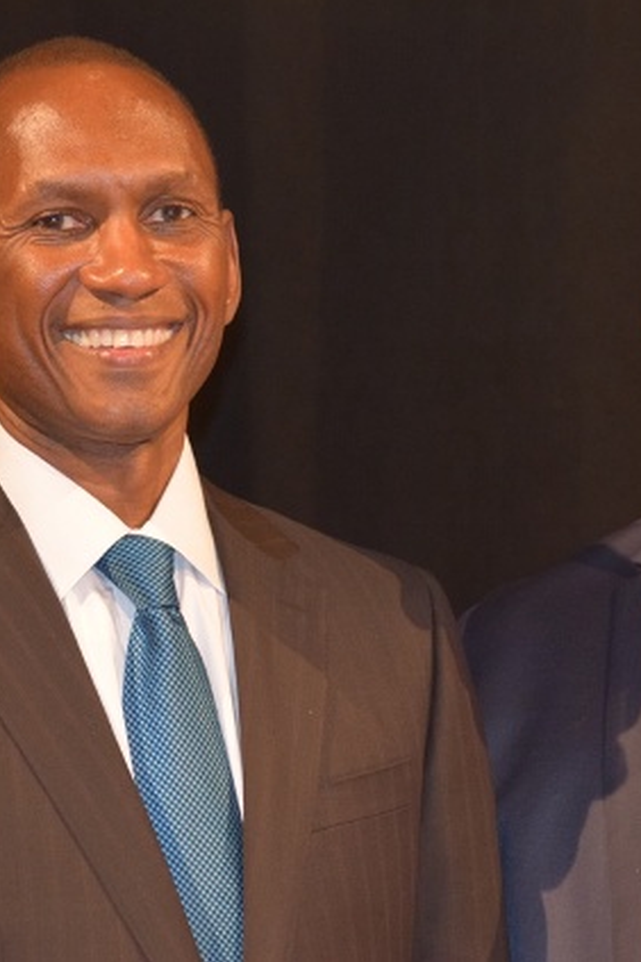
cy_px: 479
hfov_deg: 9.1
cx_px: 484
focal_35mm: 150
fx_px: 4006
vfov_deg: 13.7
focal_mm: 66
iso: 2000
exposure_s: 1/60
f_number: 4
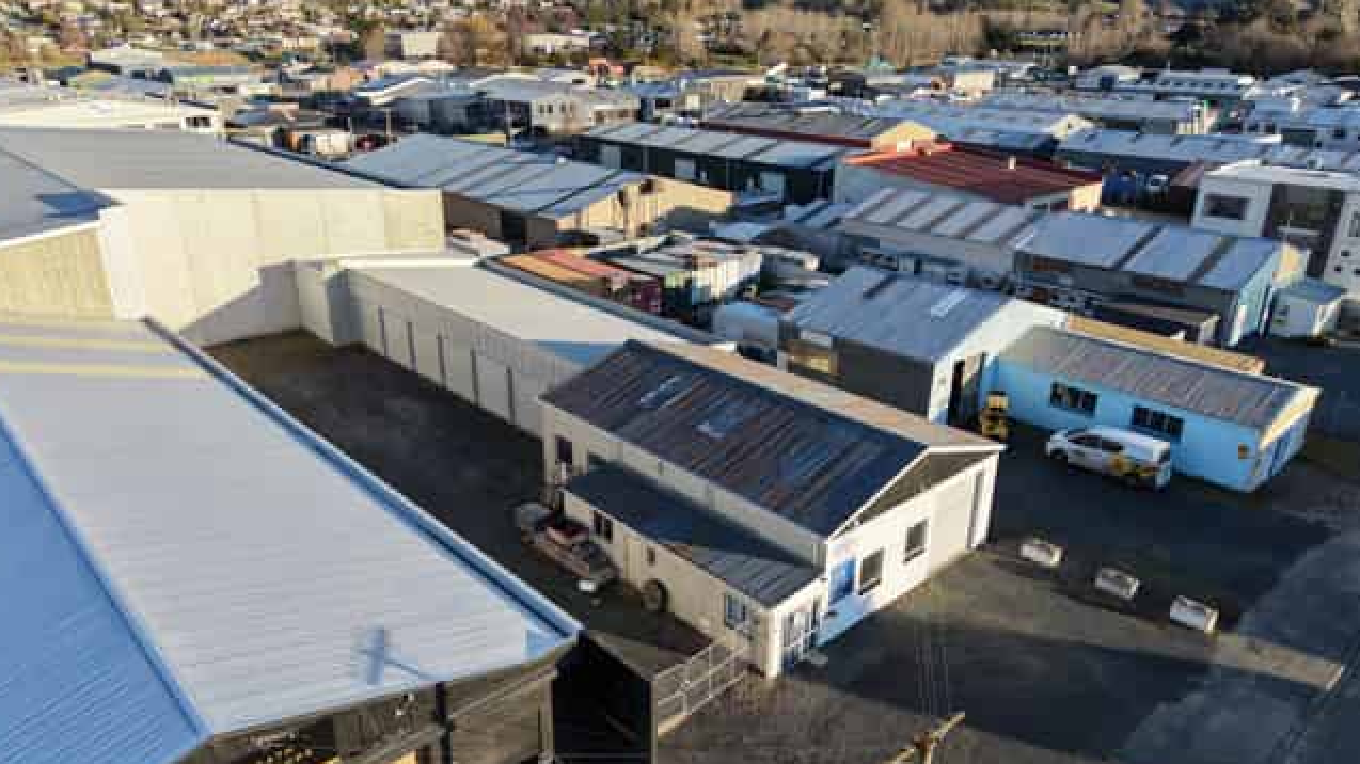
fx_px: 973
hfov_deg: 69.9
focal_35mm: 27
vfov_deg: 42.8
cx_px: 677
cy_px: 421
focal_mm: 8.67
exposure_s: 1/800
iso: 100
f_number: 1.8
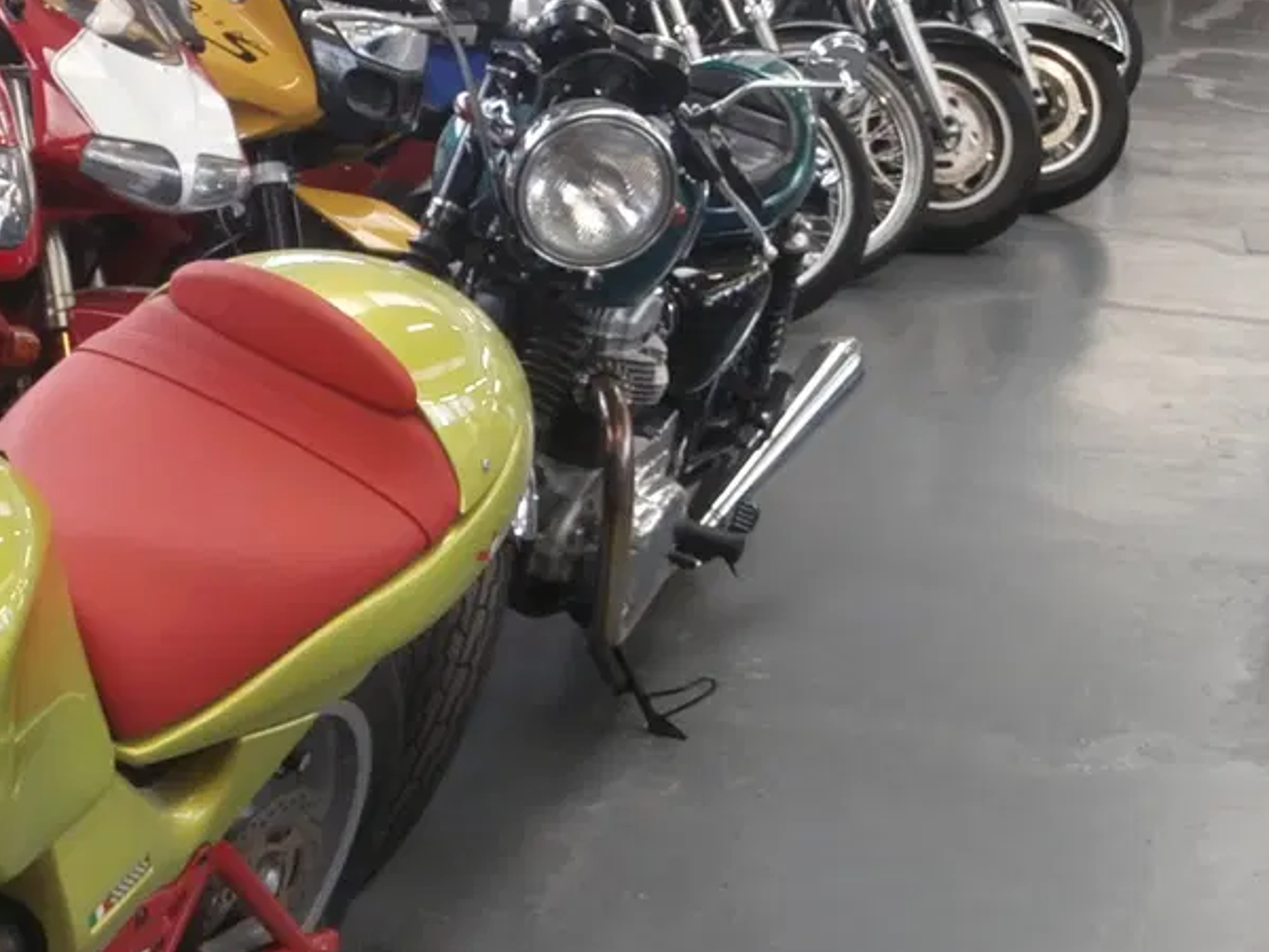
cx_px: 330
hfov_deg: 25.4
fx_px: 2786
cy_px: 379
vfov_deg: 19.4
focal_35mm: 76
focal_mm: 6.67
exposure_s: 1/8
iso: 100
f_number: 3.9
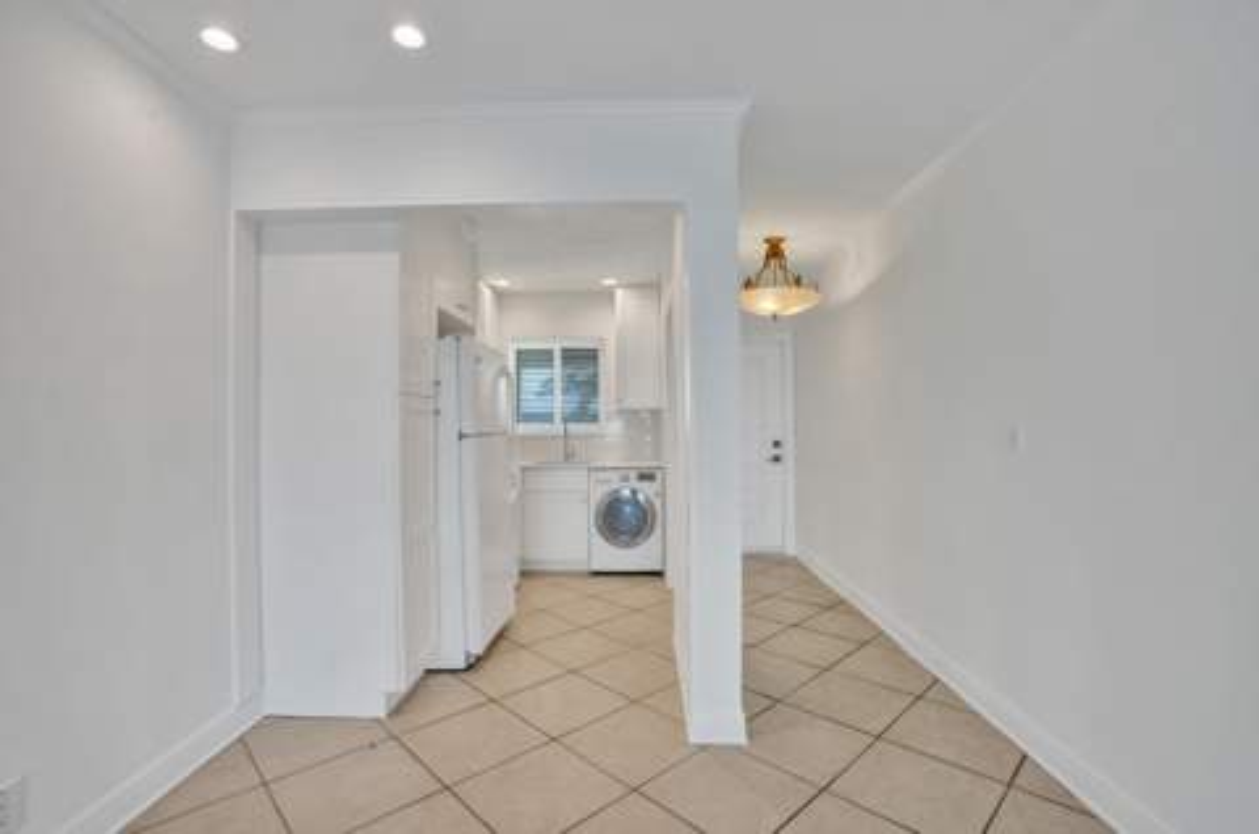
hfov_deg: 96.8
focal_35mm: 16
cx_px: 630
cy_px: 417
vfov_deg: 73.5
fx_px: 558
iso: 1600
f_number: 9
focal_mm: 16
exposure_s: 1/200
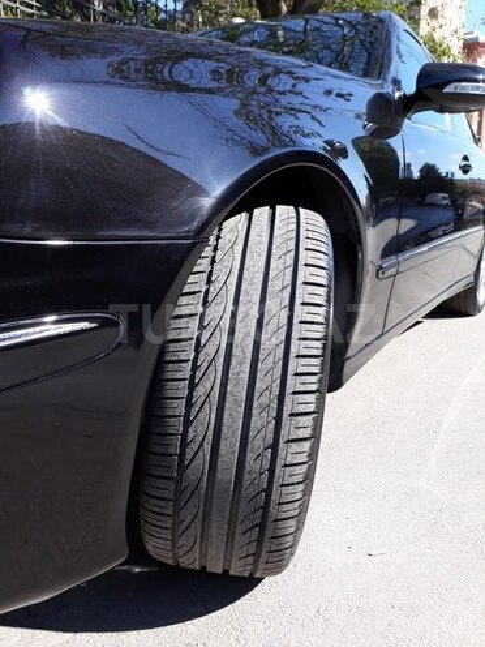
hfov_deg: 51.4
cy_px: 324
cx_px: 242
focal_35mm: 27
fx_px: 504
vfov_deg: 65.3
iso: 40
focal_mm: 3.6
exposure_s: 1/597
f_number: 1.9
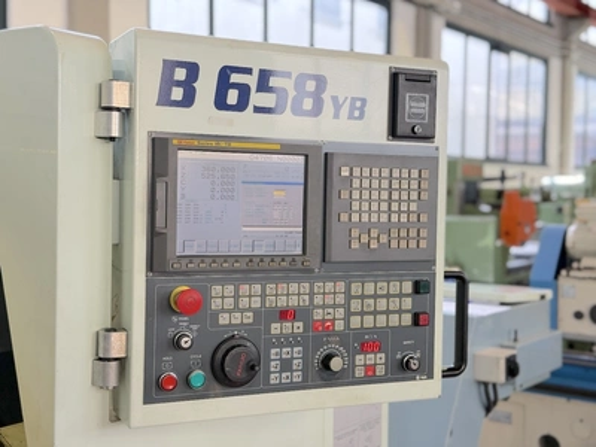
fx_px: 826
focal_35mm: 48
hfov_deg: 39.7
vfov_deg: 30.3
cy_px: 224
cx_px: 298
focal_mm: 6.76
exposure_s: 1/100
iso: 100
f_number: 1.78
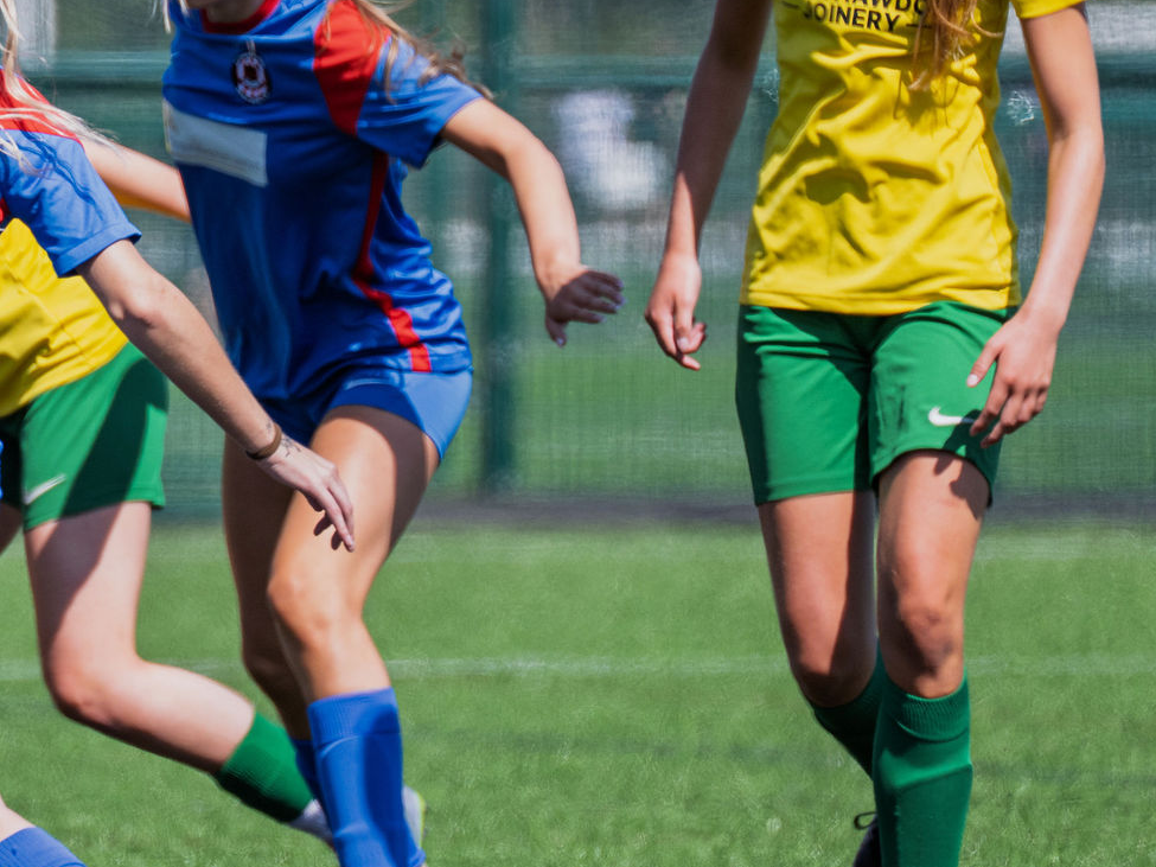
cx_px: 159
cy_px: 185
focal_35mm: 1019
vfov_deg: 1.5
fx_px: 34025
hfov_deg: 1.9
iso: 360
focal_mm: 400
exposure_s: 1/1000
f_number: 5.6
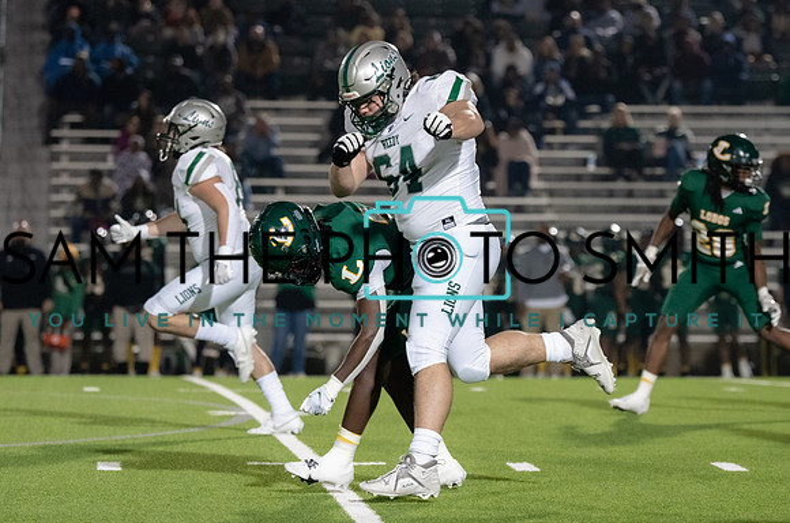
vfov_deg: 6.5
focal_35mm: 209
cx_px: 485
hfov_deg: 9.9
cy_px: 309
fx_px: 4578
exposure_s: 1/1250
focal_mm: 129
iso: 4000
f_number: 2.8
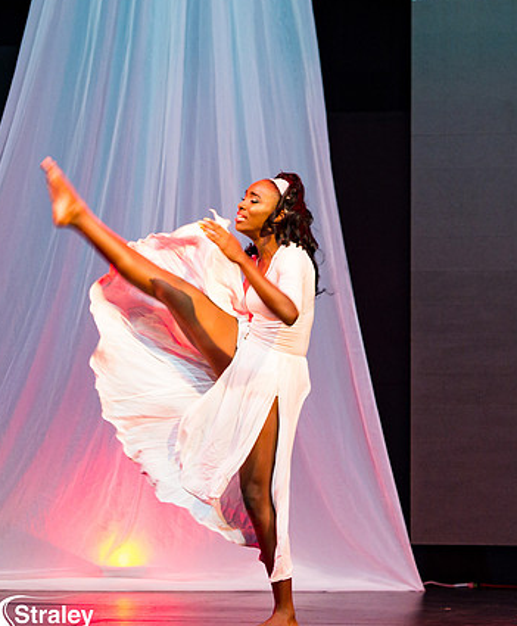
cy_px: 293
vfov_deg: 10.3
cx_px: 316
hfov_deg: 8.5
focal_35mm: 185
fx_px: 3471
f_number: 5
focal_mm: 95
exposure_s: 1/160
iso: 3200
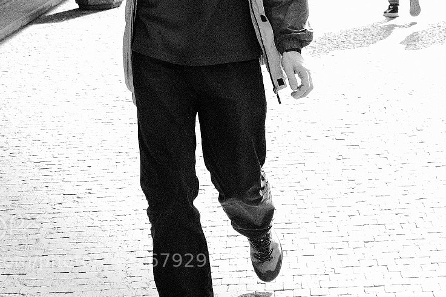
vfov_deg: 17.4
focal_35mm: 76
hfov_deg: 26.0
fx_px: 941
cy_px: -15
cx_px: 374
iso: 4000
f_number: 4
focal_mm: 23
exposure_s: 1/8000
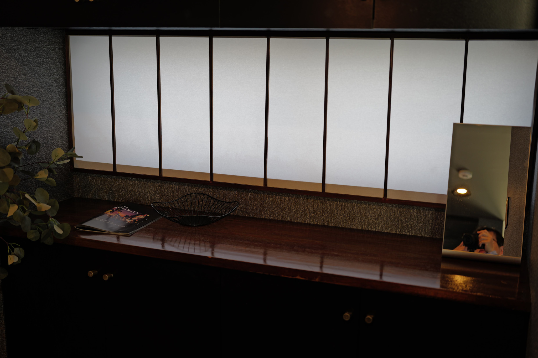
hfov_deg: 45.5
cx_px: 269
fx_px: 642
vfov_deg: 31.2
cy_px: 179
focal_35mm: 43
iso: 100
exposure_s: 1/100
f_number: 2
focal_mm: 43
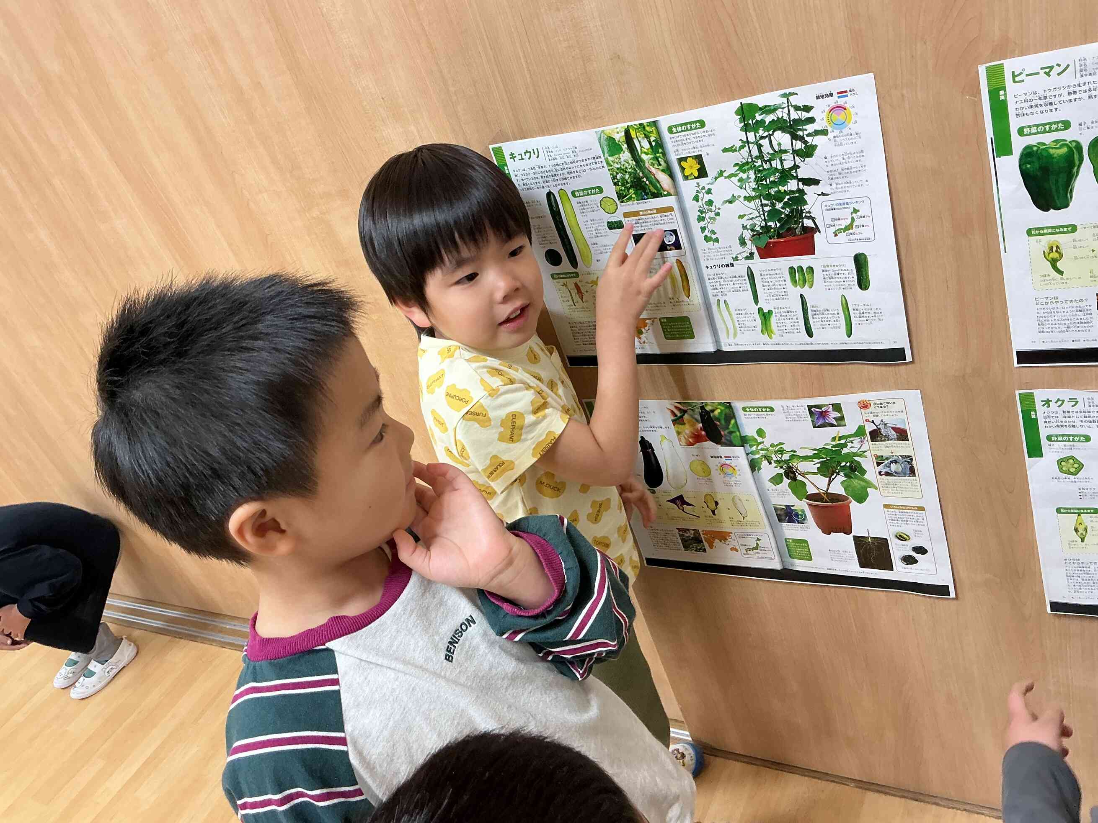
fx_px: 920
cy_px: 412
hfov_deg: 61.7
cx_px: 549
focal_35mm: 29
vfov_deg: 48.2
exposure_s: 1/60
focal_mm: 3
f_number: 1.8
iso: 64
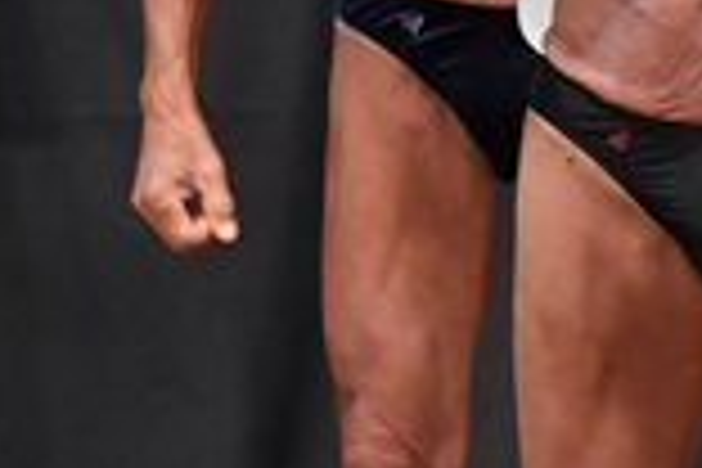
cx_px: 619
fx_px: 21799
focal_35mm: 1118
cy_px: 140
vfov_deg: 1.2
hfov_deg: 1.8
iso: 5000
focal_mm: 150
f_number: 5.6
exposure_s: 1/400
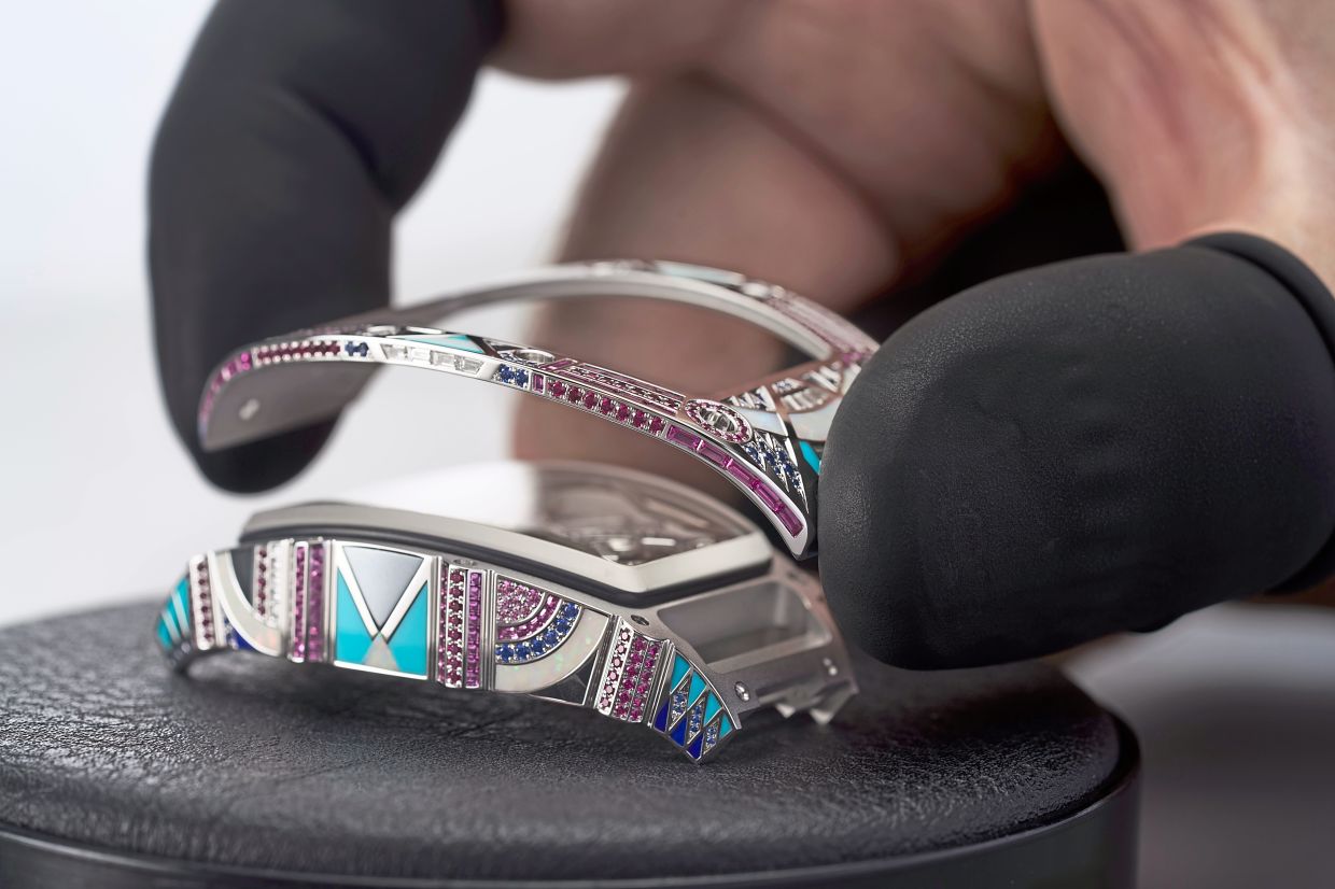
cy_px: 444
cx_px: 668
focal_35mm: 90
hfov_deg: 22.6
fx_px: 3336
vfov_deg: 15.2
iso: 125
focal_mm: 90
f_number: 9
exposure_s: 1/160
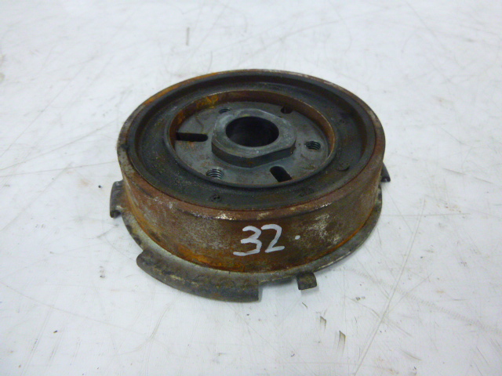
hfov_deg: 69.4
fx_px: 363
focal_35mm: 25
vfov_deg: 54.9
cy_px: 188
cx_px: 251
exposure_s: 1/10
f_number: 3.9
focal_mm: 4.5
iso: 400
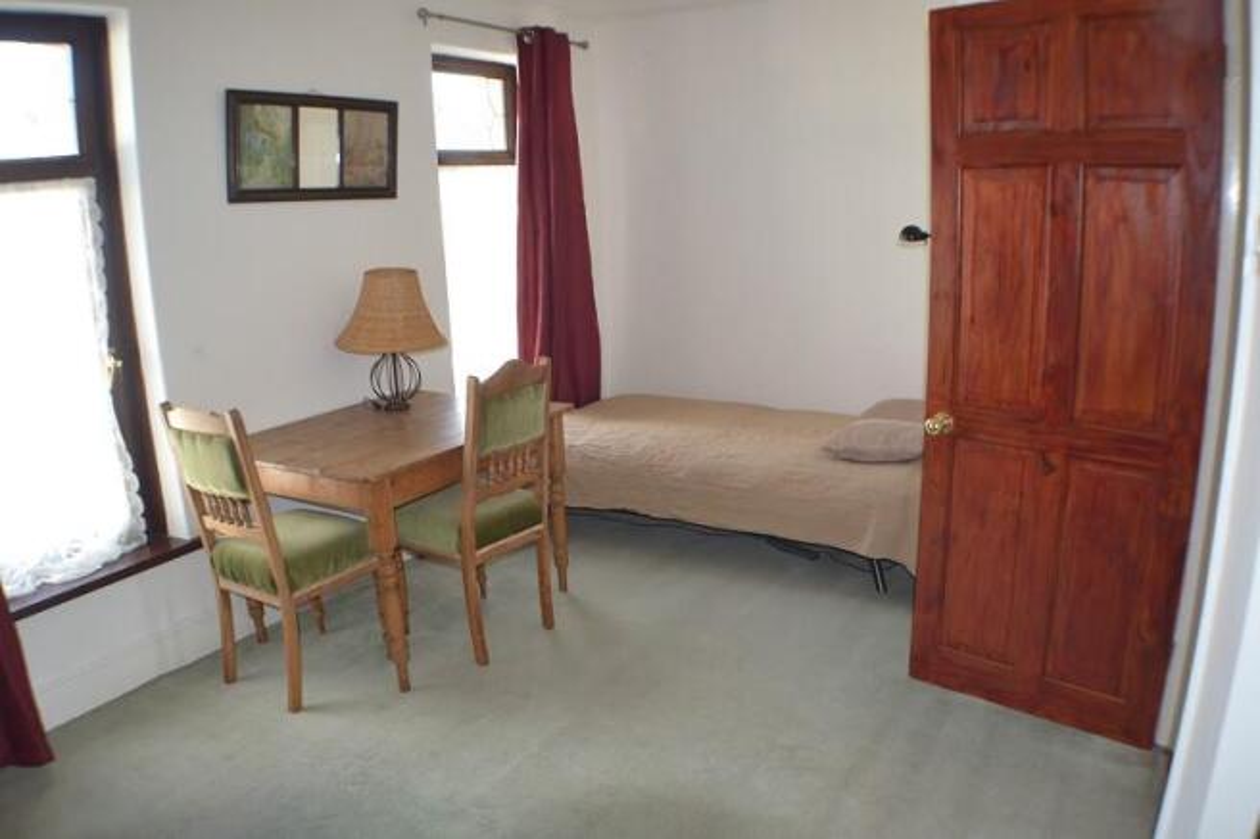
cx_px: 630
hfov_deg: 57.2
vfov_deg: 39.9
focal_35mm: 33
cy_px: 420
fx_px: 1155
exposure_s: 1/60
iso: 450
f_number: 4
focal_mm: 22
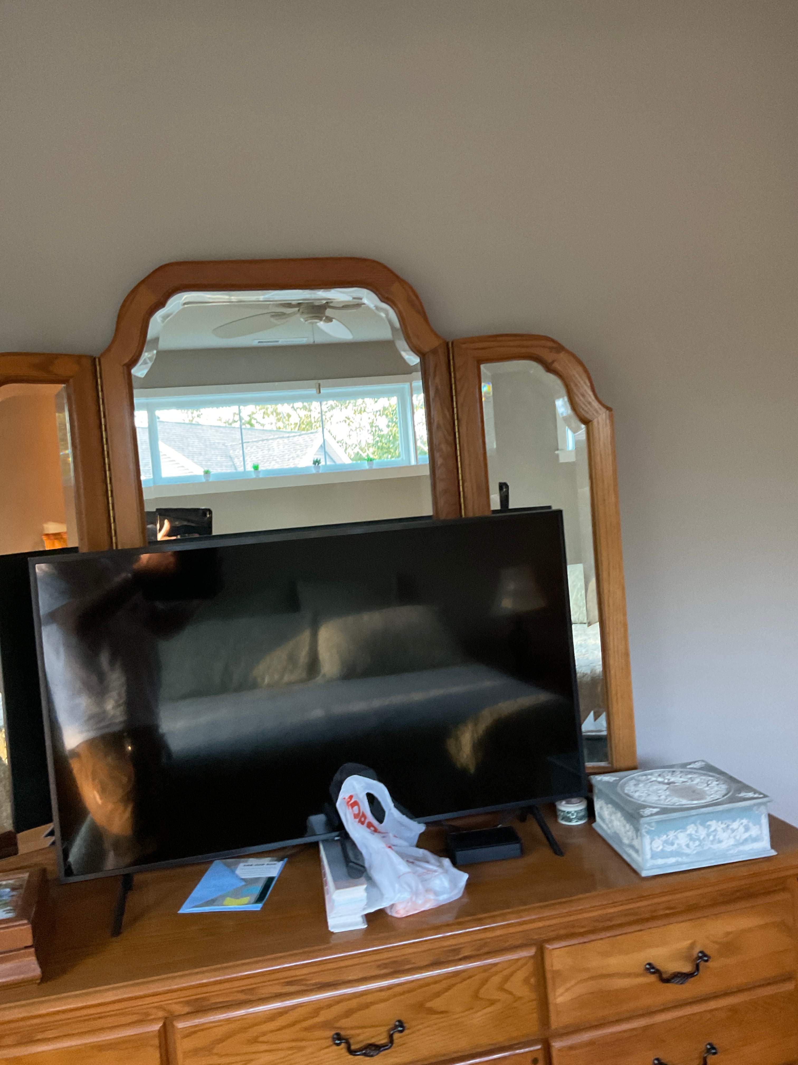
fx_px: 891
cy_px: 532
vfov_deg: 61.7
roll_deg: +2.8
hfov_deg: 48.2
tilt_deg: -3.3
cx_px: 399
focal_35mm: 29
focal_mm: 3
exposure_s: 1/40
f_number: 1.8
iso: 320
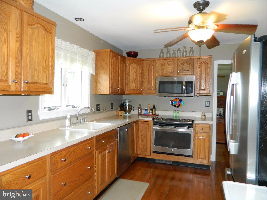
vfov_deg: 54.9
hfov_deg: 69.4
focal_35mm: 25
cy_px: 100
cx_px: 134
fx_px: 193
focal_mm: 4.5
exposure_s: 1/30
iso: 220
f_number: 3.1
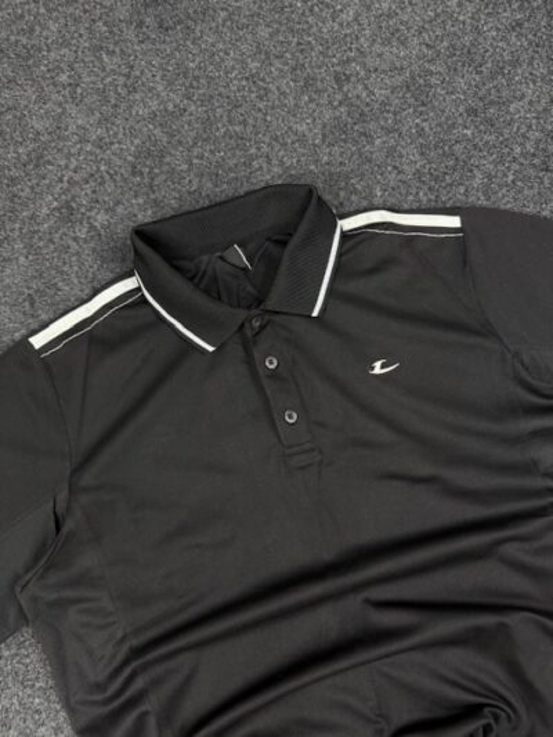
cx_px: 276
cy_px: 368
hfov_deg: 56.8
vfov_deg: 71.6
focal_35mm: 24
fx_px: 511
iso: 200
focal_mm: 6.76
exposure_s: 1/50
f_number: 1.78
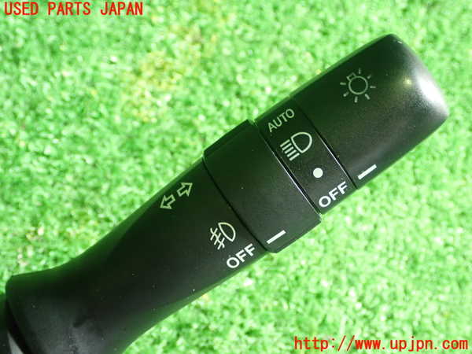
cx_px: 236
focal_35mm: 47
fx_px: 641
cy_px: 177
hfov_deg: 40.4
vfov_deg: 30.9
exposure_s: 1/30
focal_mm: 8.4
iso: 800
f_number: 3.1
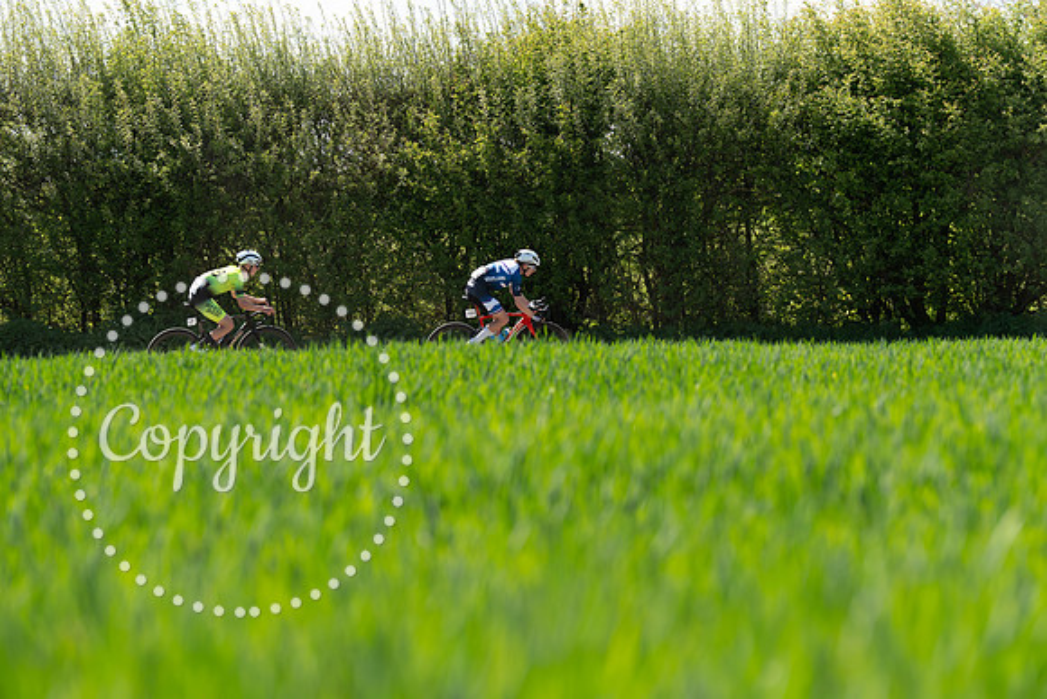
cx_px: 524
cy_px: 350
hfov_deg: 12.2
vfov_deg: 8.2
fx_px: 4887
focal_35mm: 168
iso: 400
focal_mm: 168
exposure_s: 1/1000
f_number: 5.6
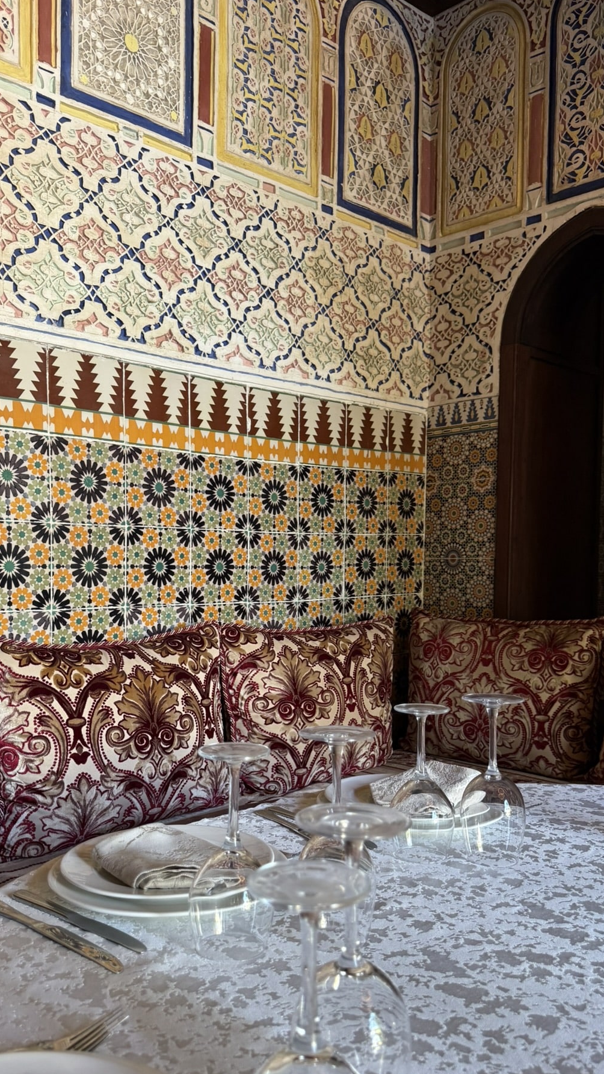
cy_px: 611
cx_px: 287
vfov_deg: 64.0
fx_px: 854
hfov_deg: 38.9
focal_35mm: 30
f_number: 1.78
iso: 160
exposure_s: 1/121
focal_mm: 6.76
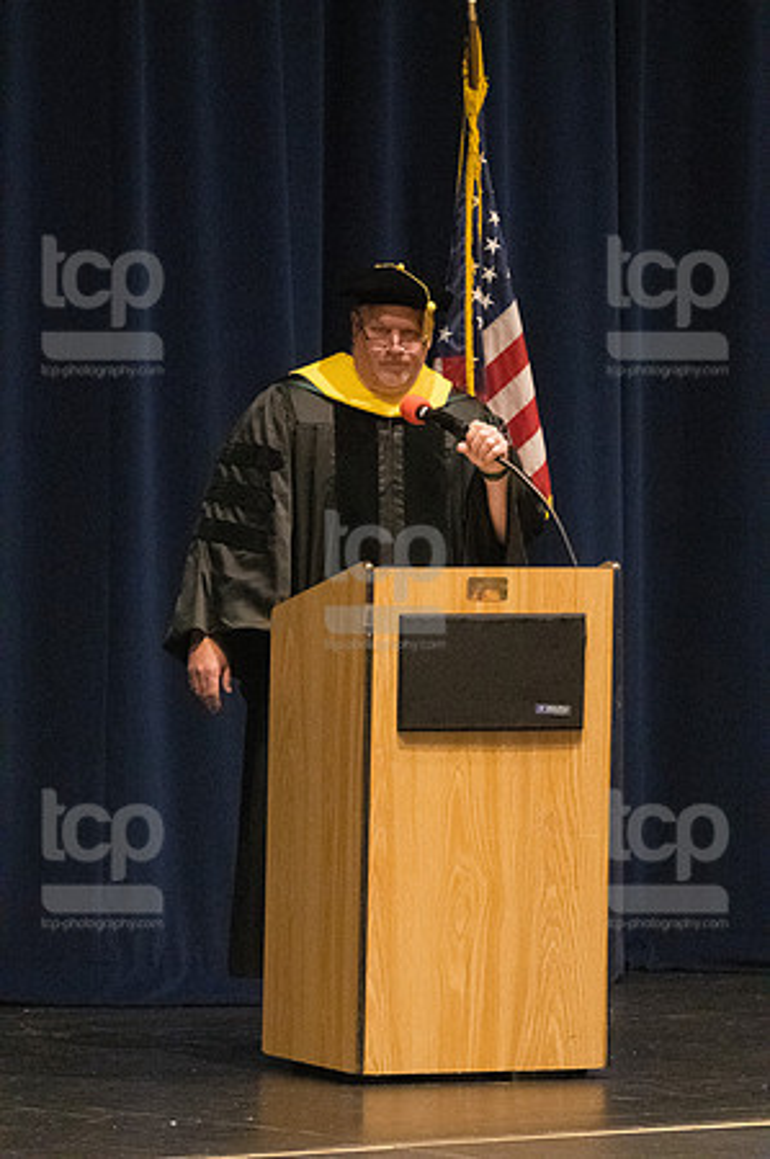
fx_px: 8907
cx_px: 385
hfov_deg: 5.0
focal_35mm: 277
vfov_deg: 7.4
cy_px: 580
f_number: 4.5
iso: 8000
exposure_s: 1/250
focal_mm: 185
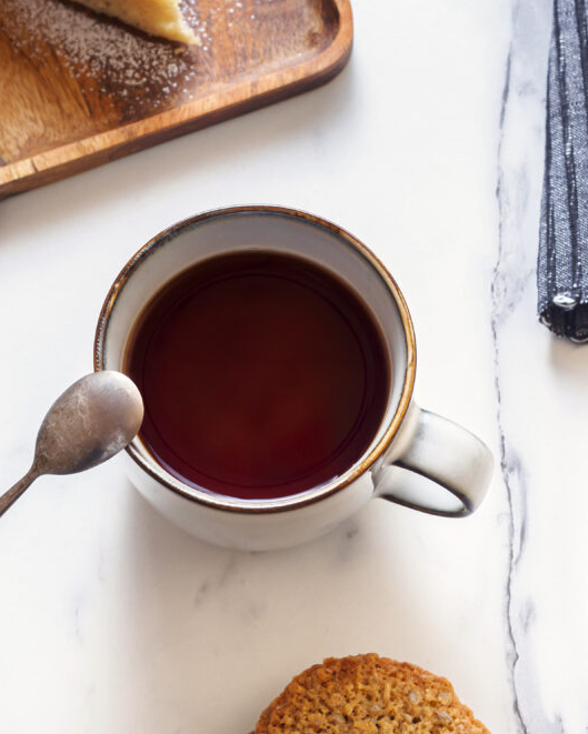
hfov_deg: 11.3
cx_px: 233
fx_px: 2958
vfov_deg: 14.2
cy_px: 378
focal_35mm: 136
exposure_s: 1/160
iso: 200
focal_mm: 45
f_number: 5.6
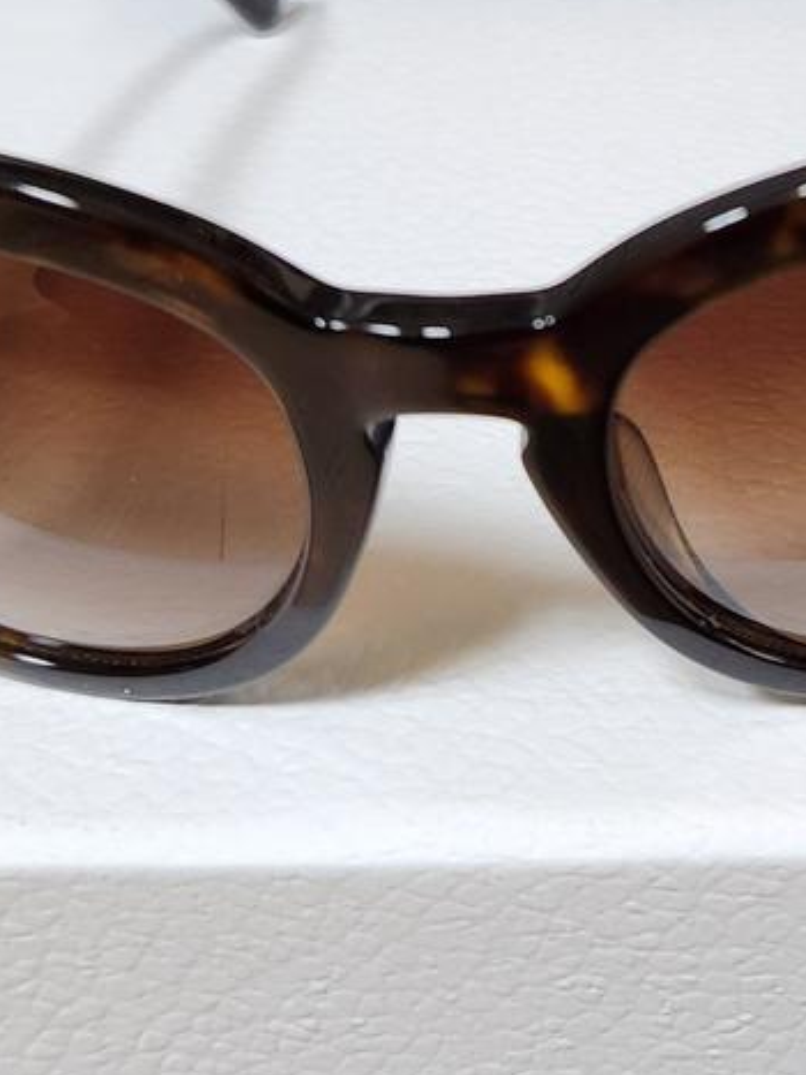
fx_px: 1957
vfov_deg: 30.0
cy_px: 204
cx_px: 751
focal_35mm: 63
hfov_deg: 22.6
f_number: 1.8
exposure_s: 1/120
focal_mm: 5.4
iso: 400
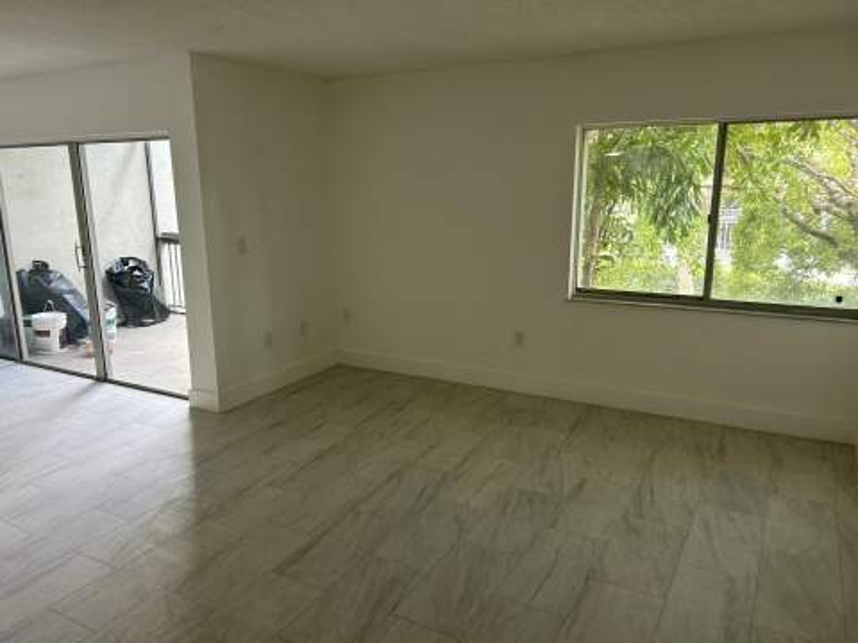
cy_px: 322
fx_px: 644
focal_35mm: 26
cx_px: 429
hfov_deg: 67.3
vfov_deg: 53.1
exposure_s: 1/60
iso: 80
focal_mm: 5.7
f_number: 1.5
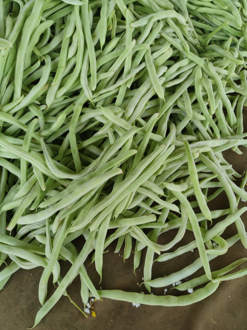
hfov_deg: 56.8
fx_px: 228
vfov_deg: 71.6
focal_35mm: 24
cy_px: 165
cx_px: 124
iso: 50
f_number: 1.69
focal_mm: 6.72
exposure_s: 1/293
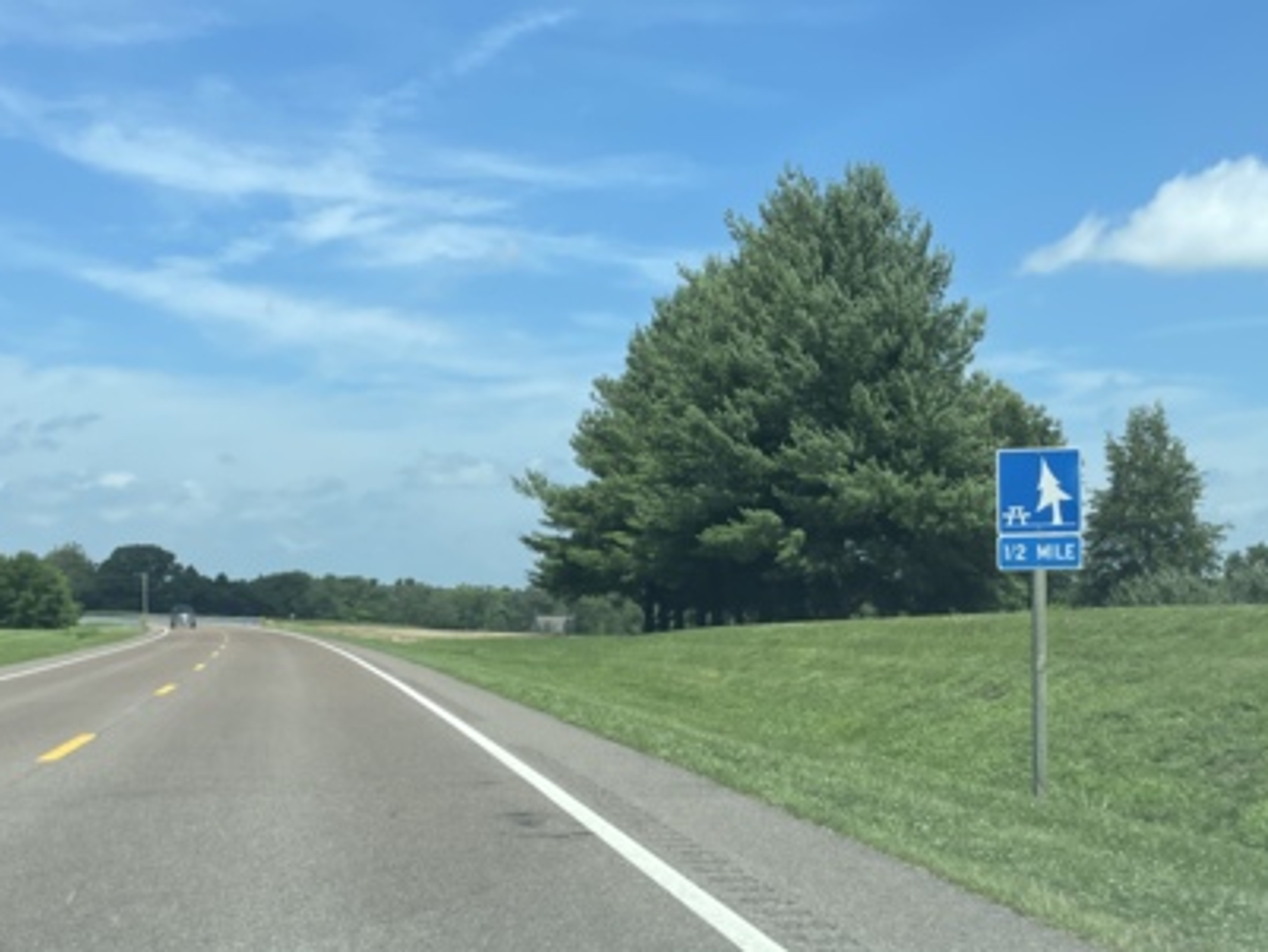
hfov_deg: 40.4
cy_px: 677
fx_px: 1722
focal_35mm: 47
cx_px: 704
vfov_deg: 30.5
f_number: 1.6
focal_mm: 4.2
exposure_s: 1/2564
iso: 32
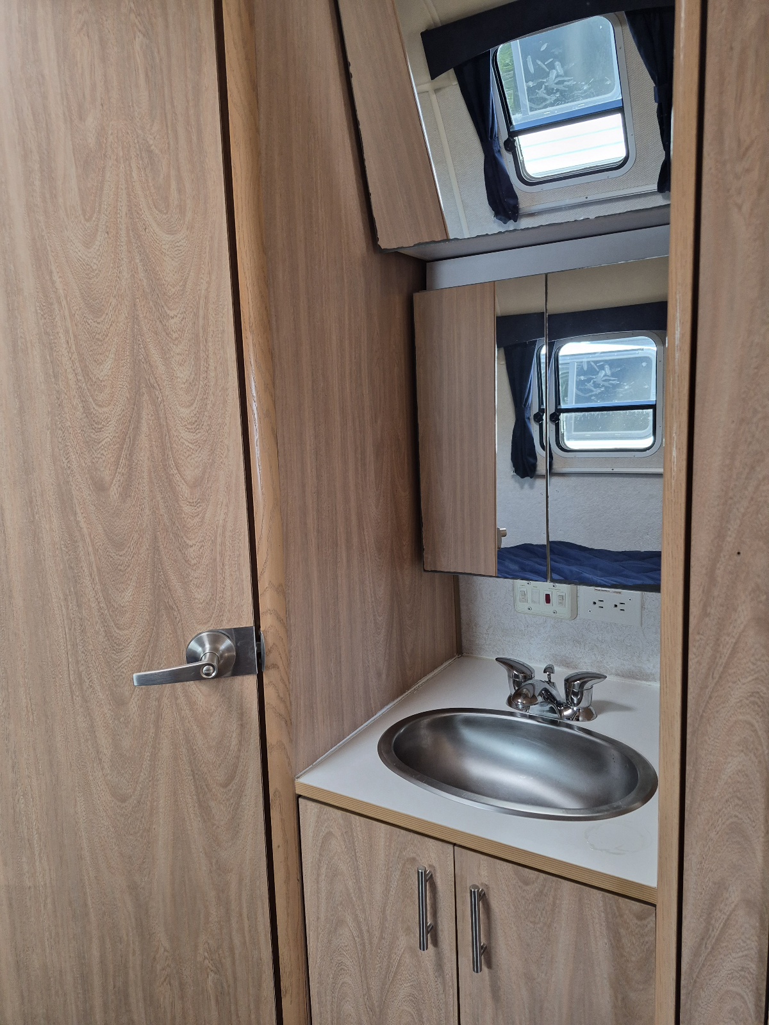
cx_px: 384
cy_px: 512
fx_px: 681
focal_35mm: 23
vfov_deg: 73.9
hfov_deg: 58.9
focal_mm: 5.4
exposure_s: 1/120
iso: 200
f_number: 1.8
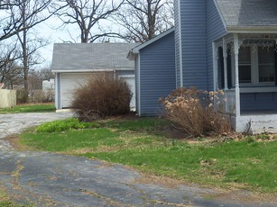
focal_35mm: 73
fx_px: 584
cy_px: 31
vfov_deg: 19.9
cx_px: 235
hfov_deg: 26.0
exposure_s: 1/400
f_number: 3.5
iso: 64
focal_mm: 6.2
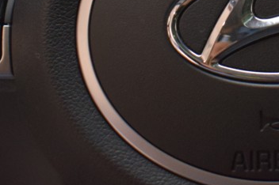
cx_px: 277
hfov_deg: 15.7
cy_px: -173
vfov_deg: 10.0
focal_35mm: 128
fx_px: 991
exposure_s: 1/60
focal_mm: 20
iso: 800
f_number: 3.5
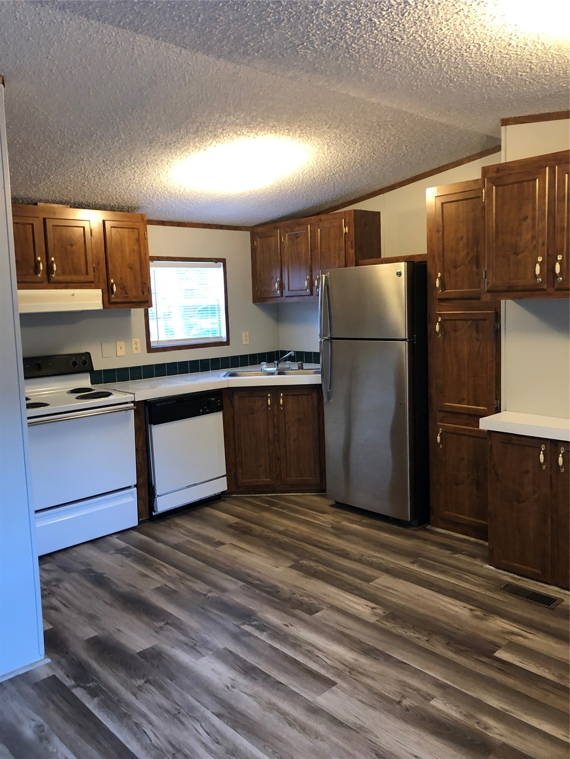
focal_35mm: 28
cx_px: 285
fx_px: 615
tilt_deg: -5.2
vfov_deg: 63.4
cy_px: 380
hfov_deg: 49.7
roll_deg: +0.2
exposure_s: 1/15
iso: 64
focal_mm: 4
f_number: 1.8
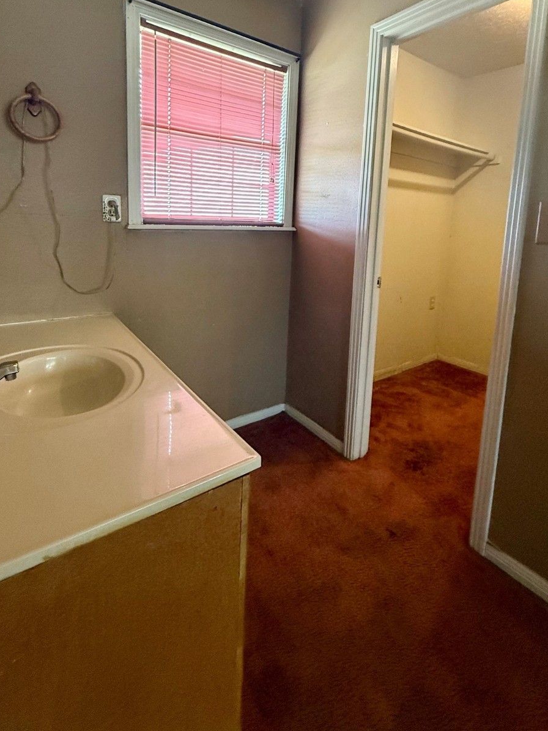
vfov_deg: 85.9
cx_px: 298
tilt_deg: -6.4
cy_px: 270
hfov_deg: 71.4
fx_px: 380
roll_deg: -2.0
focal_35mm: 18
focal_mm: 2.22
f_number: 2.2
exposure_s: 1/71
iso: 400
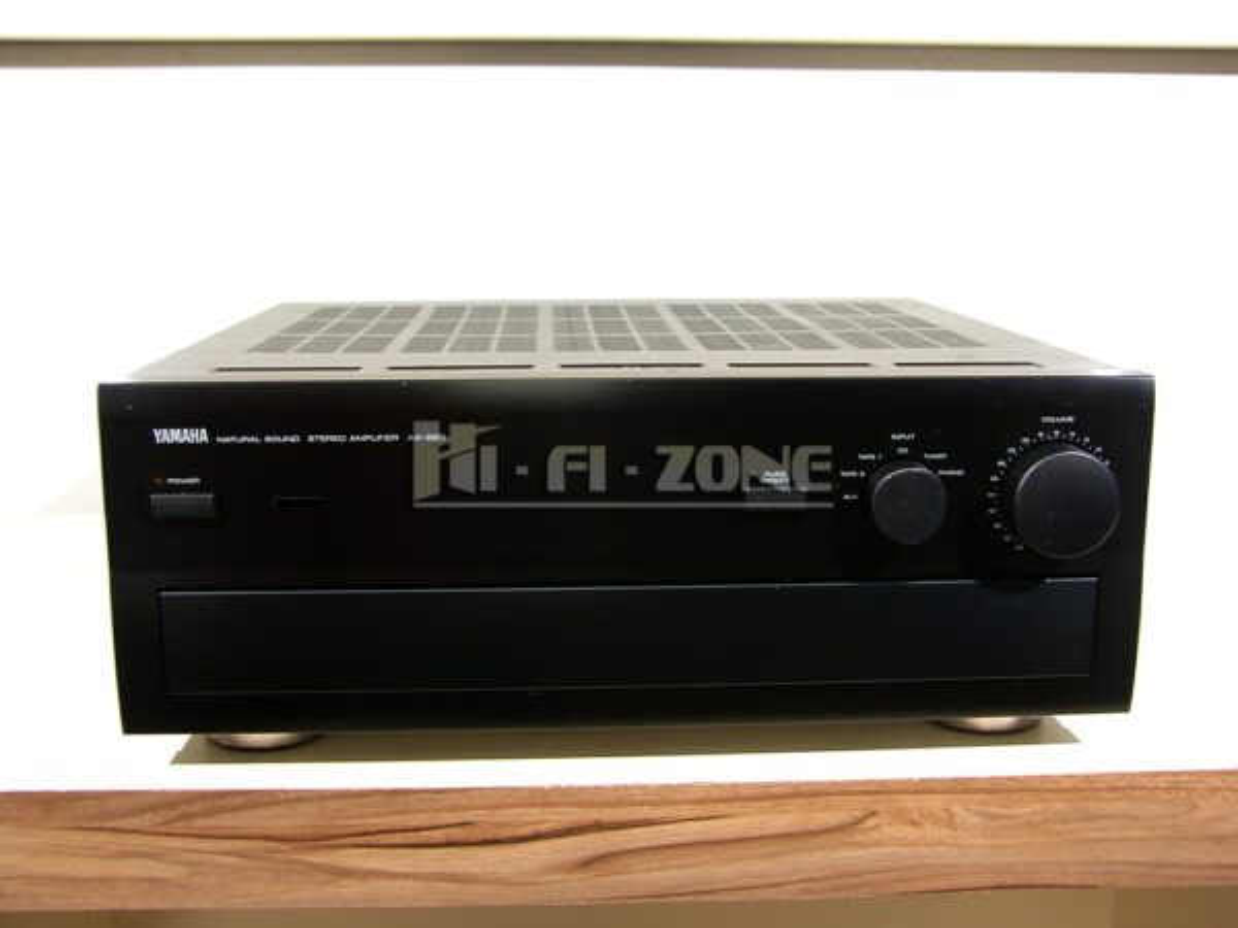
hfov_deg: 46.8
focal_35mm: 40
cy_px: 464
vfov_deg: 36.0
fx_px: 1431
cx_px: 619
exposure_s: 1/40
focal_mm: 10.3
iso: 50
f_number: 2.5
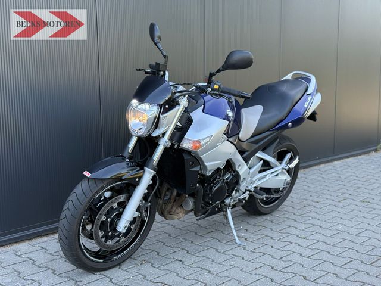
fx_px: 528
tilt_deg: -7.1
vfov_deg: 30.3
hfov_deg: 39.7
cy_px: 143
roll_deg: +0.8
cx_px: 190
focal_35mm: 48
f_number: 1.78
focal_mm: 6.76
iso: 100
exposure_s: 1/322
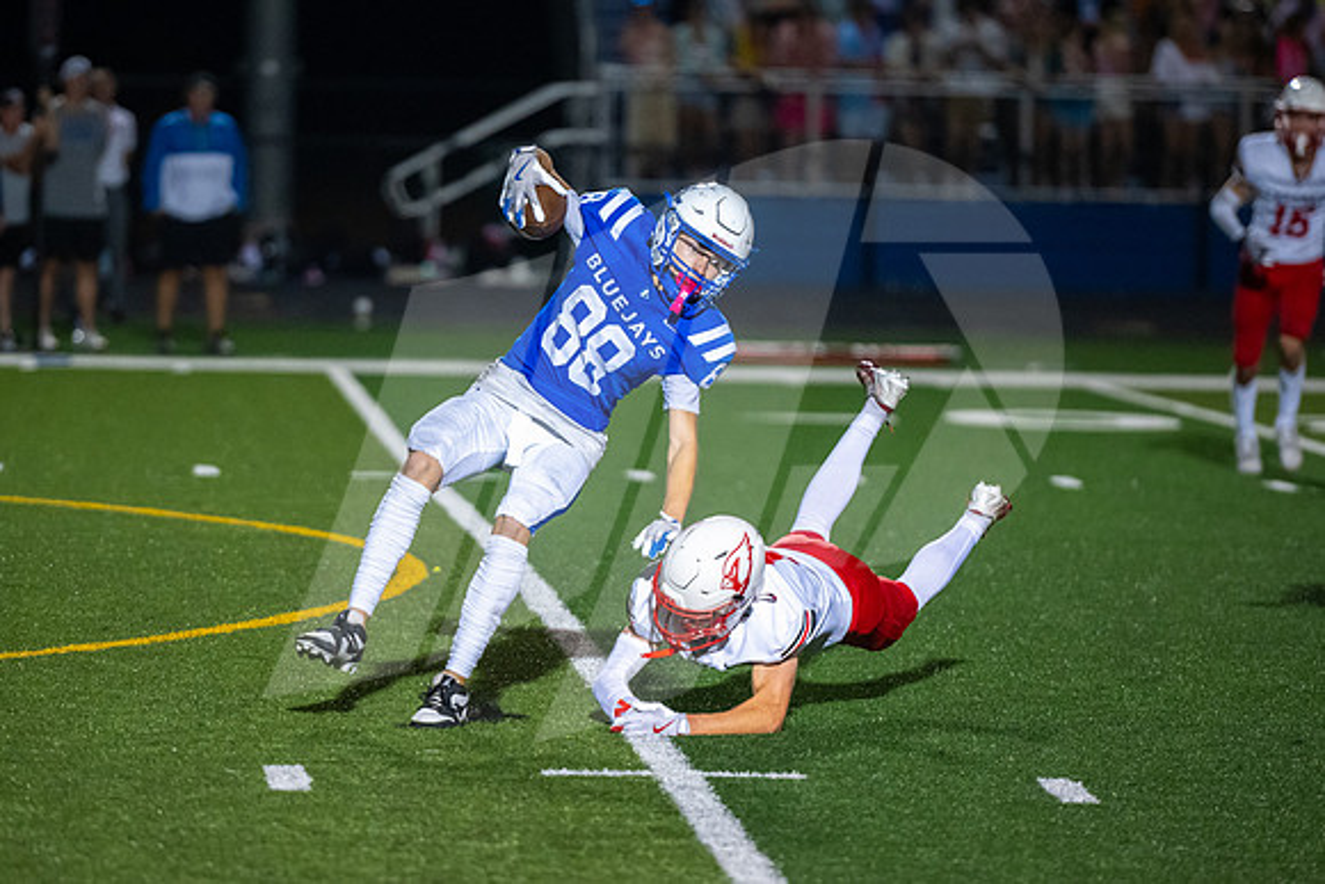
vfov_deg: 5.7
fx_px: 8860
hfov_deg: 8.6
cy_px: 427
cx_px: 571
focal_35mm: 241
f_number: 2.8
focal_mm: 200
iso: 5000
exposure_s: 1/1000
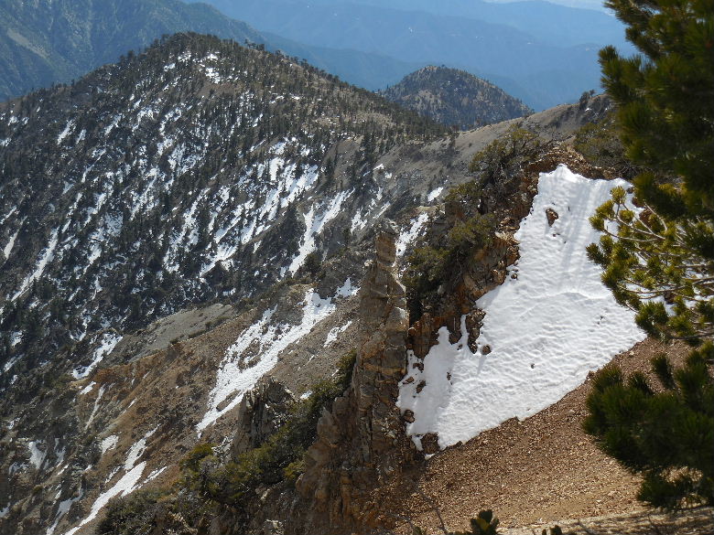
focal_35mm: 61
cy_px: 268
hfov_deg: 31.7
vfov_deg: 24.0
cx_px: 357
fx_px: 1258
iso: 125
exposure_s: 1/1000
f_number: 4.5
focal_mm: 11
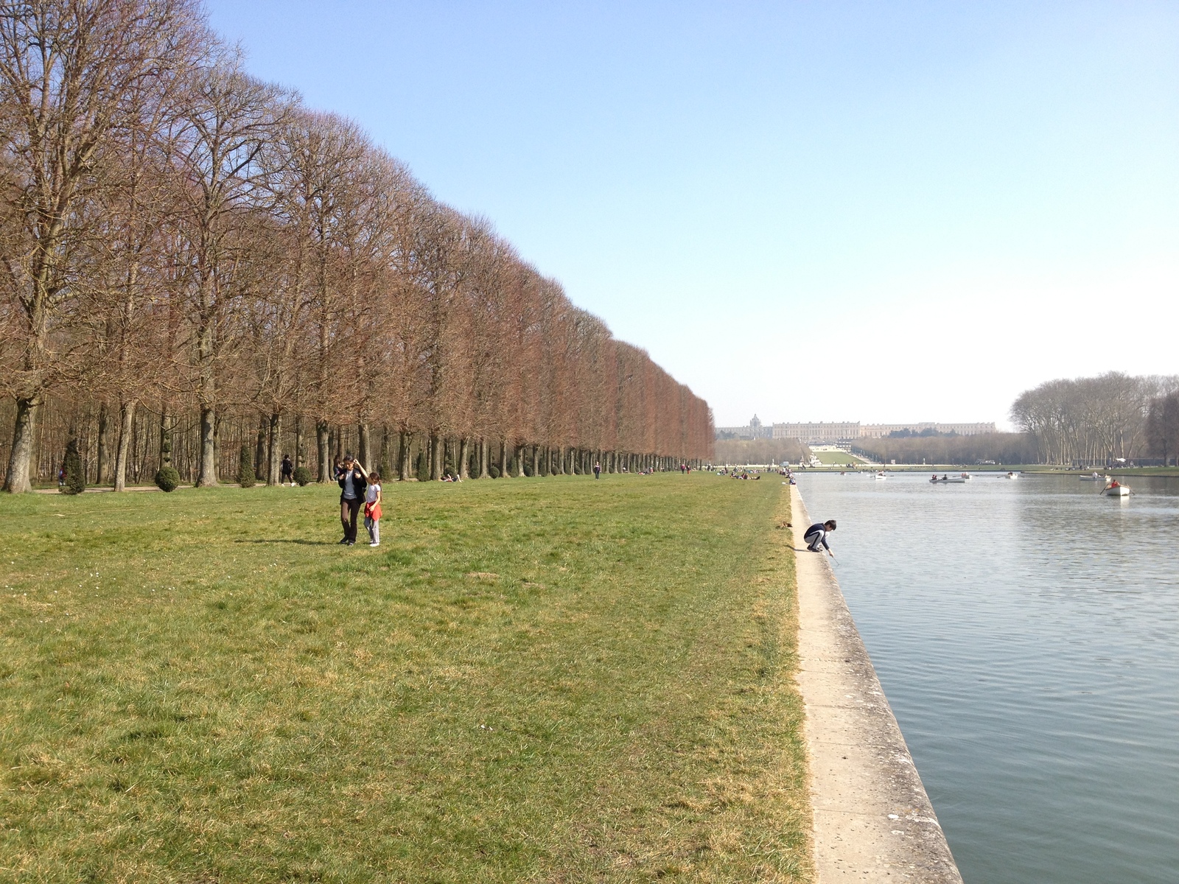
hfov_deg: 52.6
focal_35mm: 35
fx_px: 1192
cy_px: 442
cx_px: 590
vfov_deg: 40.7
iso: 50
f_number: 2.4
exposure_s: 1/726
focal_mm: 4.28
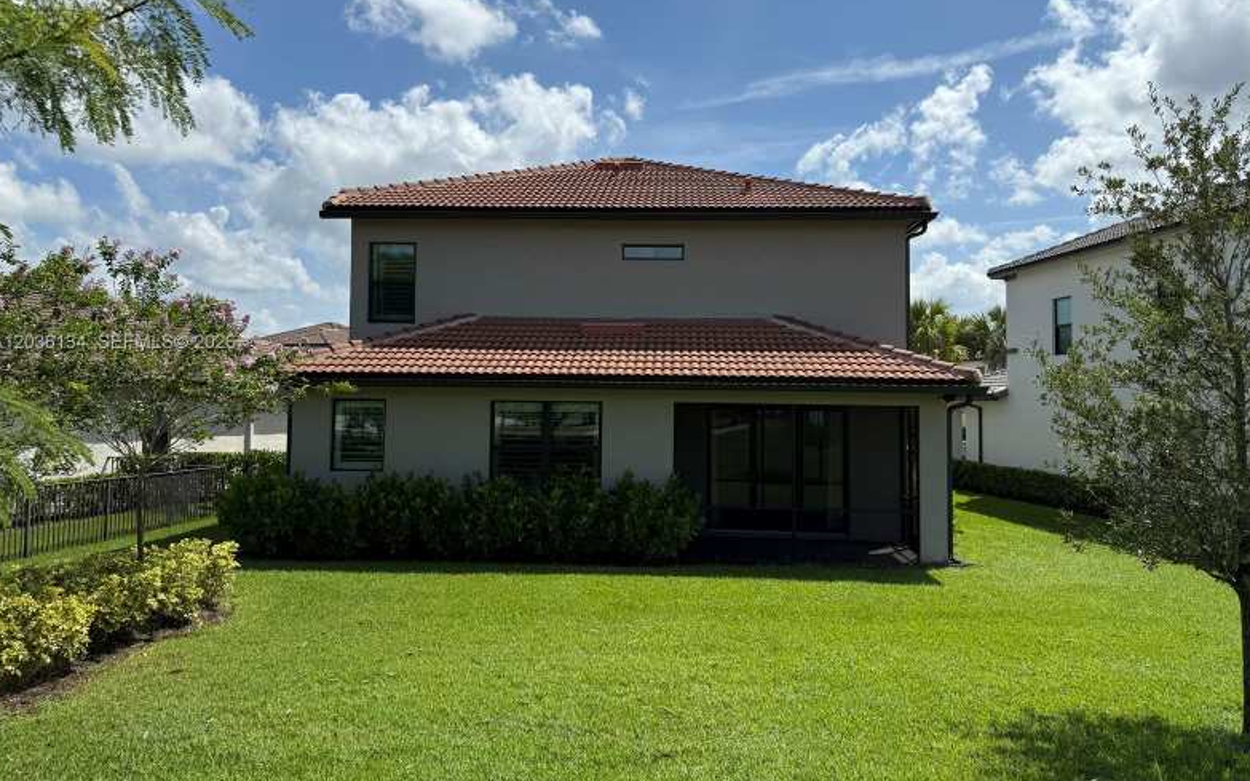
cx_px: 626
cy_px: 343
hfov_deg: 70.4
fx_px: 886
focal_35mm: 26
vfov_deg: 47.5
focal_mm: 6.76
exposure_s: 1/6711
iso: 80
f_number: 1.78
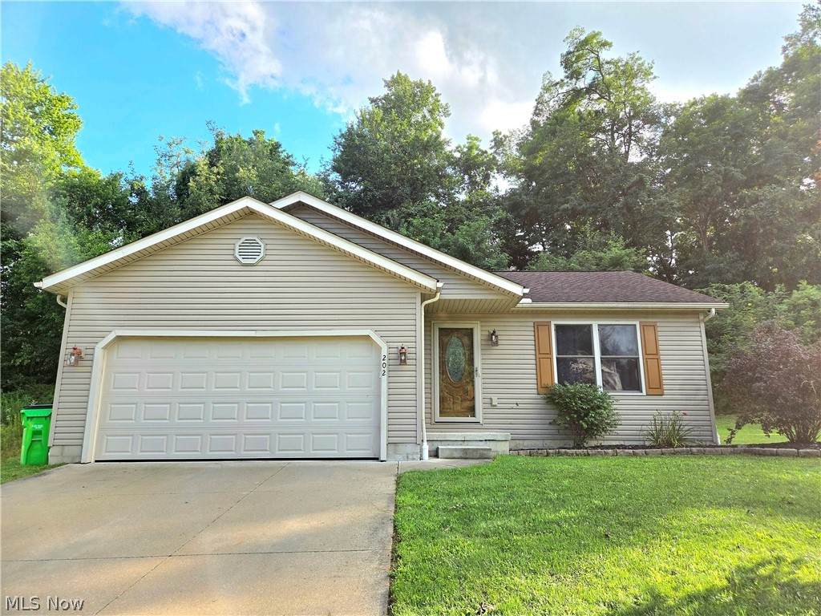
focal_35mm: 23
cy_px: 308
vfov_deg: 58.9
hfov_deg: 73.9
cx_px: 410
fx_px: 545
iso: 80
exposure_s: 1/3333
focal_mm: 5.4
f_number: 1.8
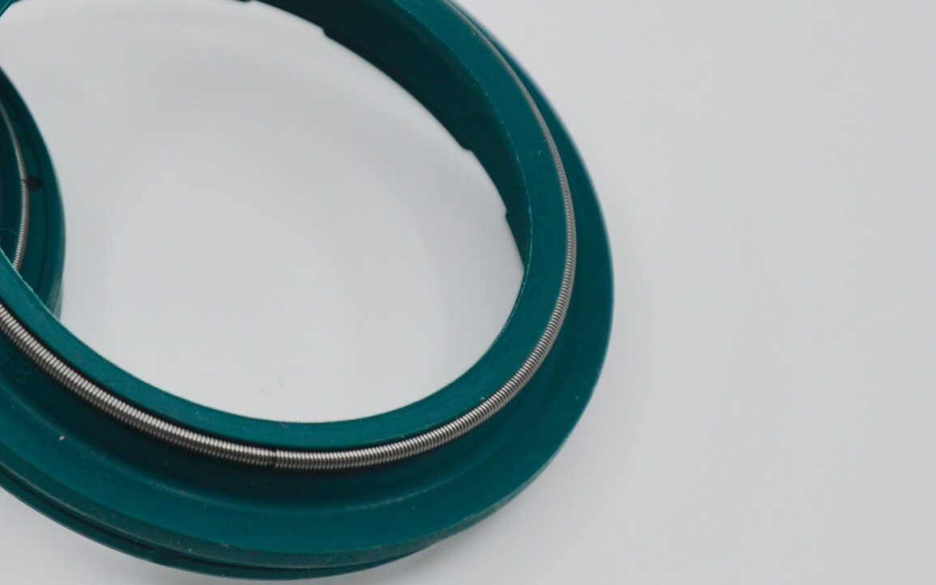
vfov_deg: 3.7
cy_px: 225
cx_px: -46
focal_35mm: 356
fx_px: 9086
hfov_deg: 5.9
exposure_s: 1/200
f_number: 7.1
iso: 100
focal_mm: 105
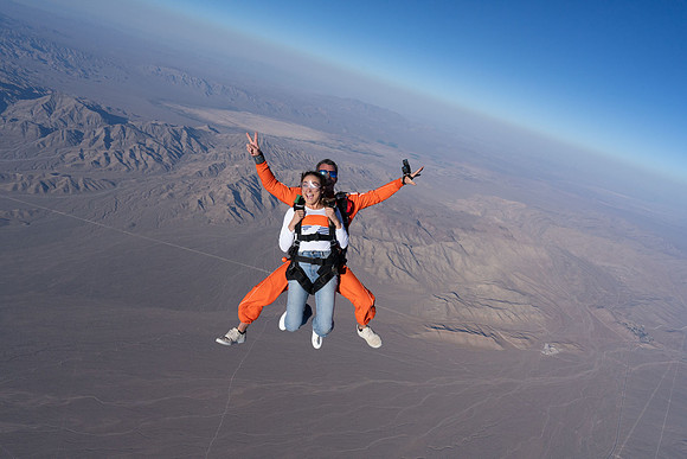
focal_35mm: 24
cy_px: 230
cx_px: 344
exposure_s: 1/2000
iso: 800
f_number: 13
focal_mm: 24
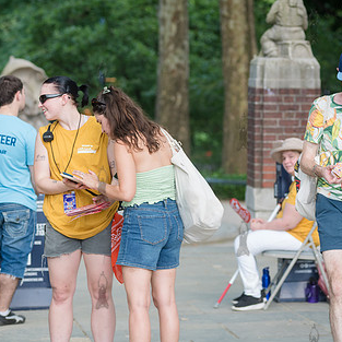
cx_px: 102
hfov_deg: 9.2
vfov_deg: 9.3
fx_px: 2113
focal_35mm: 189
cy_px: 184
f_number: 4
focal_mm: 120
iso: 500
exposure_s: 1/320
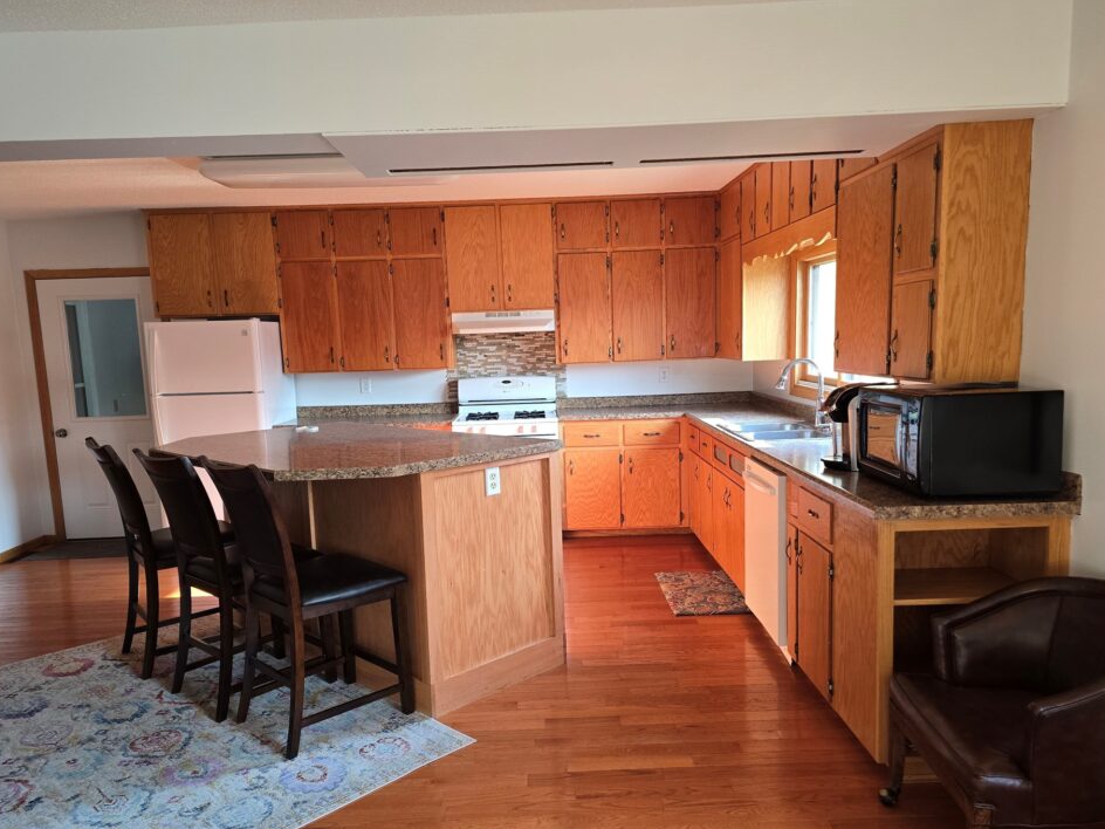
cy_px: 448
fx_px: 830
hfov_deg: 67.3
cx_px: 559
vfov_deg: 53.0
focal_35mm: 26
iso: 160
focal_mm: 6.3
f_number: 1.7
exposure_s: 1/120
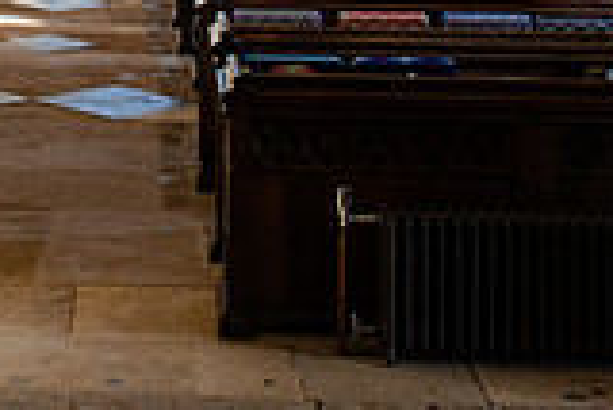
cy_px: -266
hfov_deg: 19.5
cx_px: -61
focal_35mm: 100
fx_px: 1704
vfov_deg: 12.8
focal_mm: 24
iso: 800
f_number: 4.5
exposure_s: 1/80
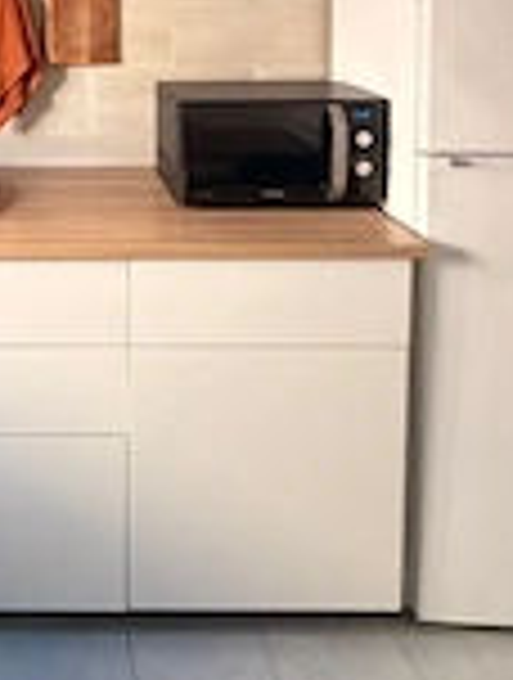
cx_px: 22
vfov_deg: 44.0
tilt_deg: -2.2
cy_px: 27
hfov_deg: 35.7
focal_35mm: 37
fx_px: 728
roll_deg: -0.1
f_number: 2.2
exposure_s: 1/60
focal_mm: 2.22
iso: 500
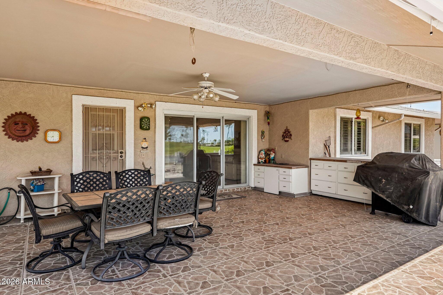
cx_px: 222
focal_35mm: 22
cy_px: 148
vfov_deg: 56.1
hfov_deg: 77.3
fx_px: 277
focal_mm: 22.5
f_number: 8
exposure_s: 1/250
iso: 400
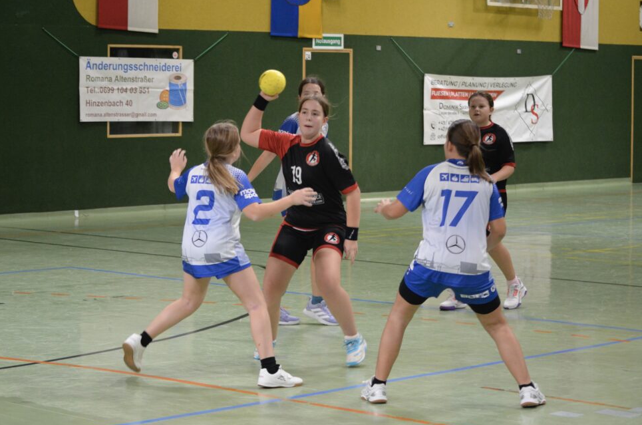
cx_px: 307
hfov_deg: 23.3
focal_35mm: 88
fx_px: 1558
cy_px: 208
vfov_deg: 15.5
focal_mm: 55
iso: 1600
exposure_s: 1/200
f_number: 4
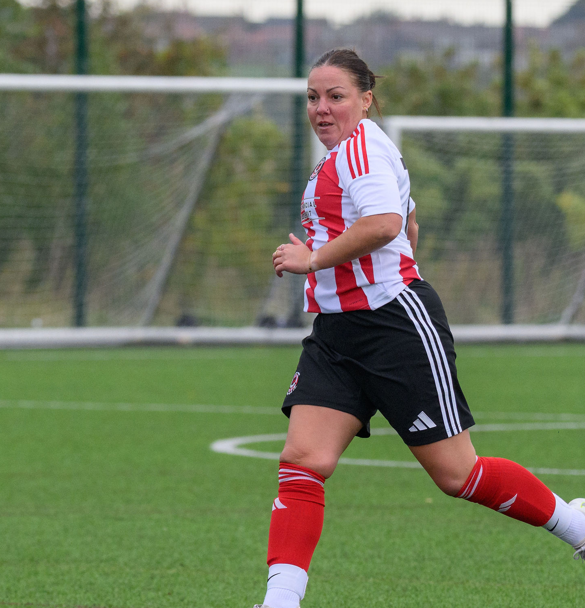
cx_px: 248
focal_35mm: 553
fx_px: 10781
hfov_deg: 3.1
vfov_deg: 3.2
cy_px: 363
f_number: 5
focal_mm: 195
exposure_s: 1/1000
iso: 1100
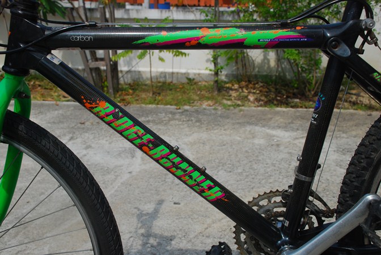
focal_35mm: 39
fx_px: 413
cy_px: 128
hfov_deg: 49.5
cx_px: 190
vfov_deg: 34.3
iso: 250
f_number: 8
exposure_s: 1/800
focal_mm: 26
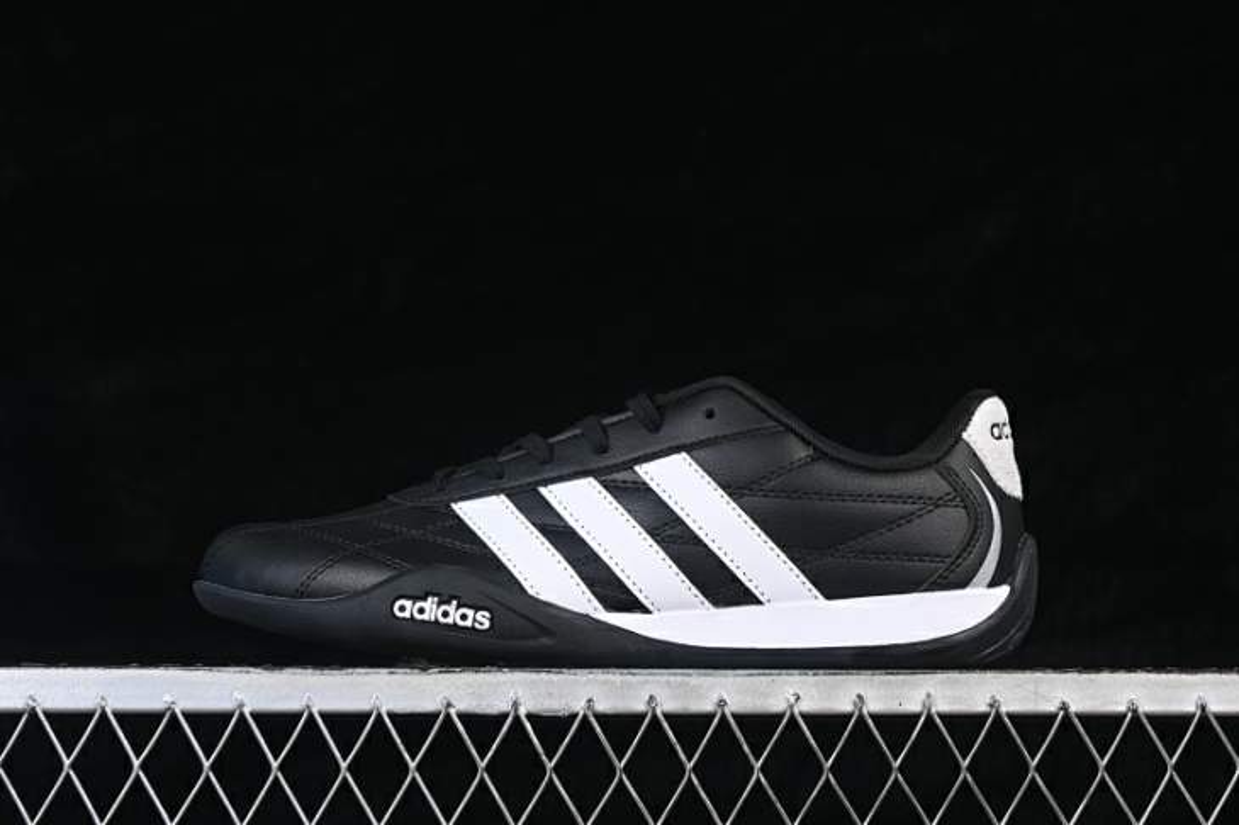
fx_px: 2580
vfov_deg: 18.2
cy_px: 412
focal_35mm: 75
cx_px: 620
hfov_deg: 27.0
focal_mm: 50
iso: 160
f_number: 6.3
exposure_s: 1/60
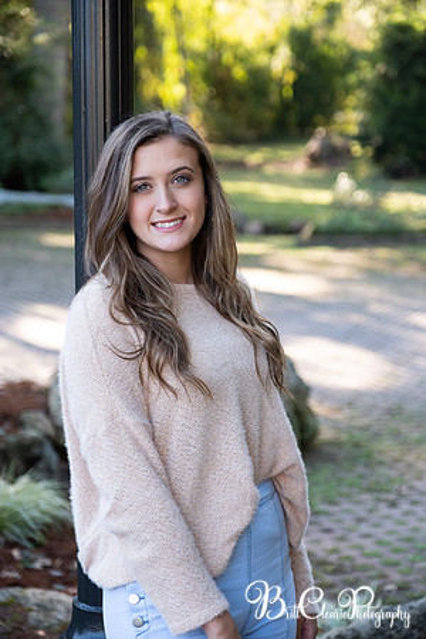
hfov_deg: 16.5
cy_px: 320
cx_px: 213
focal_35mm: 83
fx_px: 1473
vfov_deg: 24.5
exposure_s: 1/250
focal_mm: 55
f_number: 2.8
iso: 400
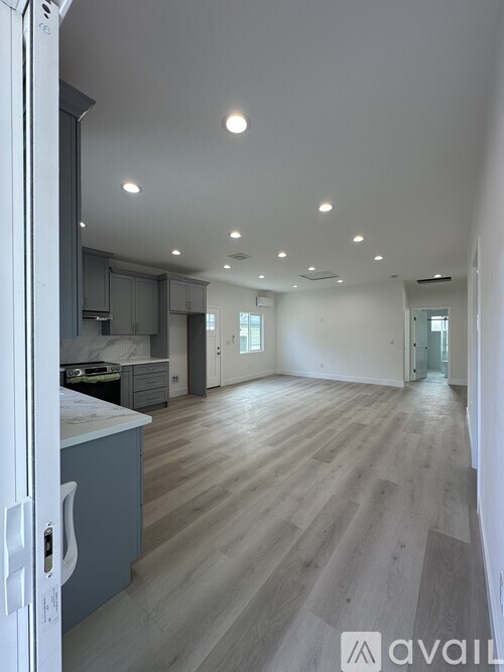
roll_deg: -0.2
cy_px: 336
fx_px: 272
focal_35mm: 14
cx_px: 252
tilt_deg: +0.1
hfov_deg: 85.7
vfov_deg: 102.1
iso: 64
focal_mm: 2.22
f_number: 2.2
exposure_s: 1/120
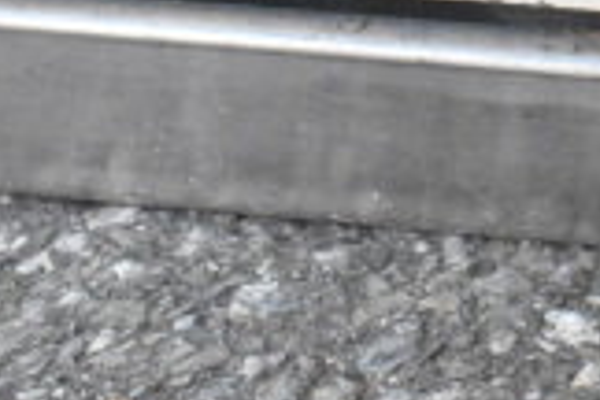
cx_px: 1111
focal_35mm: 153
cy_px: 17
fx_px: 2548
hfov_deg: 12.2
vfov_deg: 8.9
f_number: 16
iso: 6400
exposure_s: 1/1000
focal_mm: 27
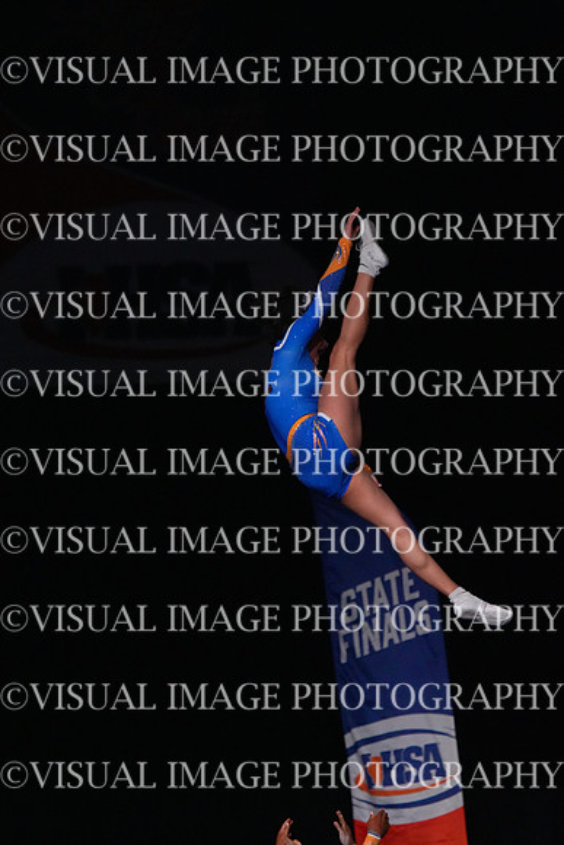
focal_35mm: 250
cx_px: 282
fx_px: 5871
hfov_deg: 5.5
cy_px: 422
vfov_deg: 8.2
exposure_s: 1/1250
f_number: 5.6
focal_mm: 250
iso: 16000
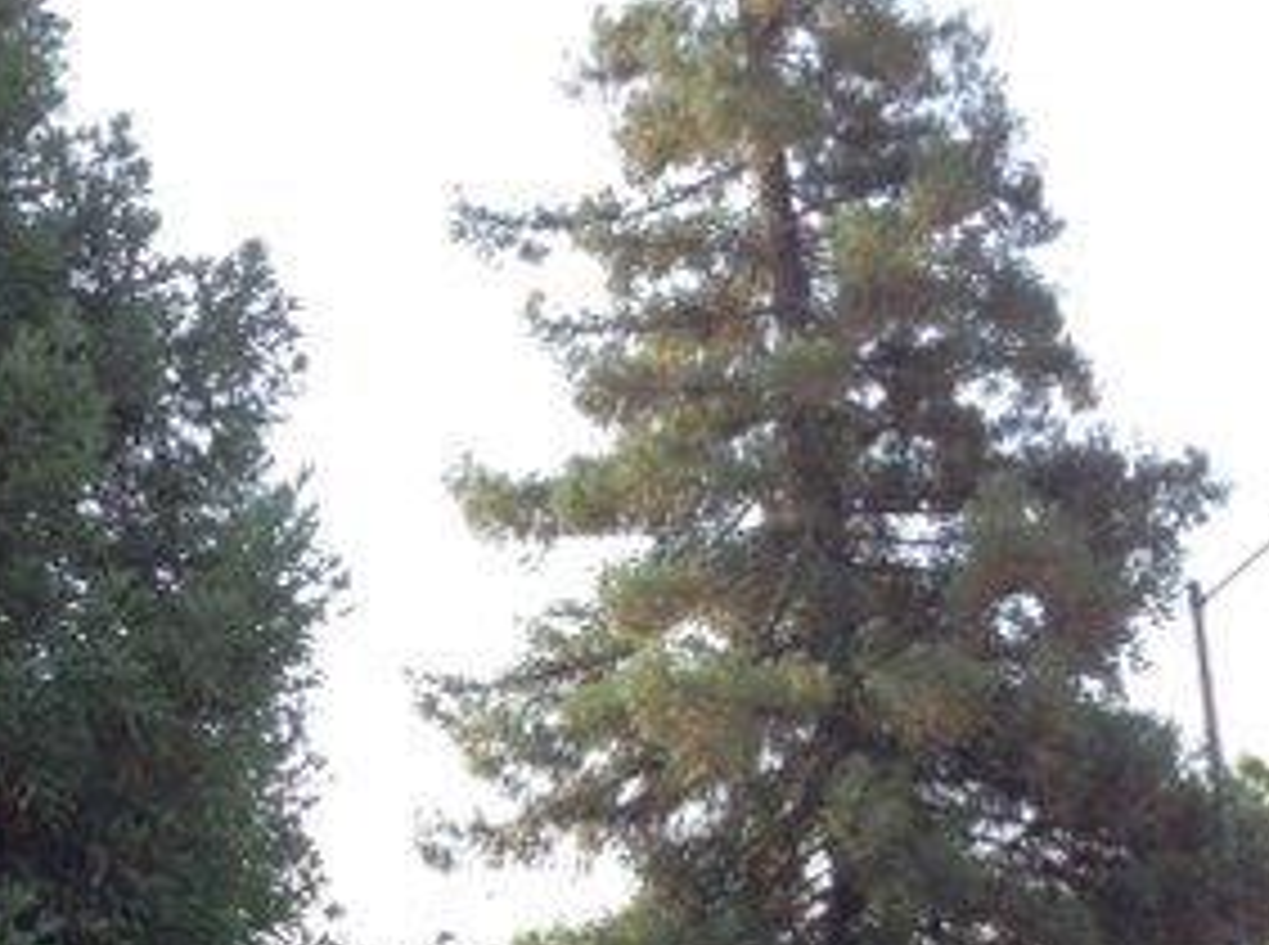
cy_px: 968
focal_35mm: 75
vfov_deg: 19.0
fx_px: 2742
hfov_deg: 24.6
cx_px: -63
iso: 32
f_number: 2.4
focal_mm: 3.3
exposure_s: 1/211
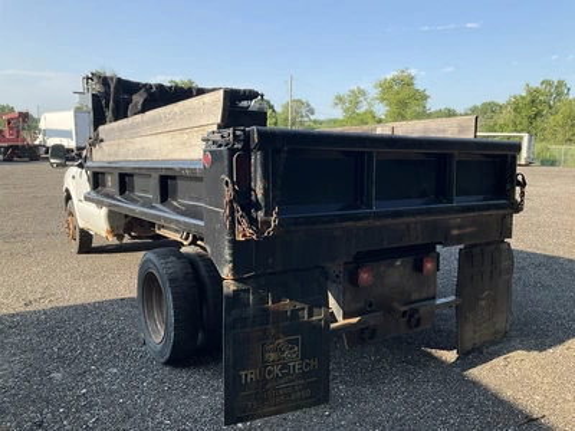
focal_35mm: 29
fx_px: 482
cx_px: 288
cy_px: 216
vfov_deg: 48.2
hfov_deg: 61.7
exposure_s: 1/739
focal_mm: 3
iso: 25
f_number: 1.8
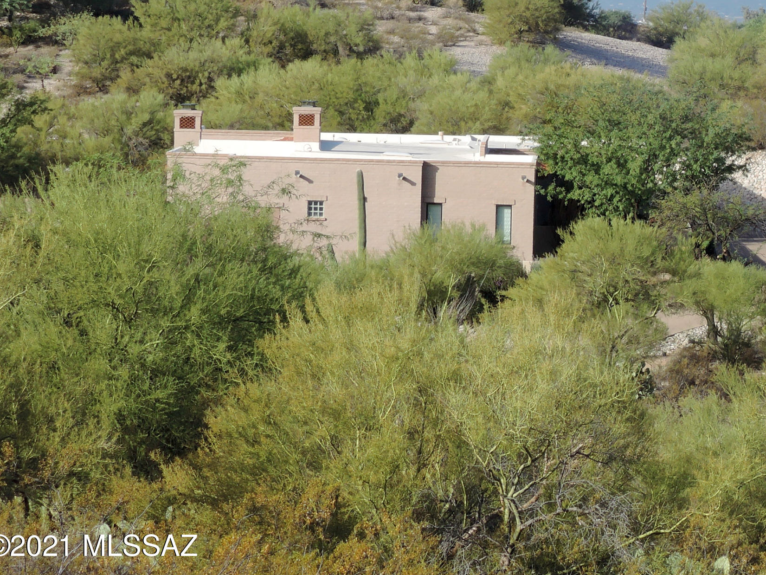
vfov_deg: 6.8
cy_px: 70
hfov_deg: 9.0
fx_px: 4825
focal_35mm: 218
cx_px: 682
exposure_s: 1/125
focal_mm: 25.5
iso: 80
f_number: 7.1
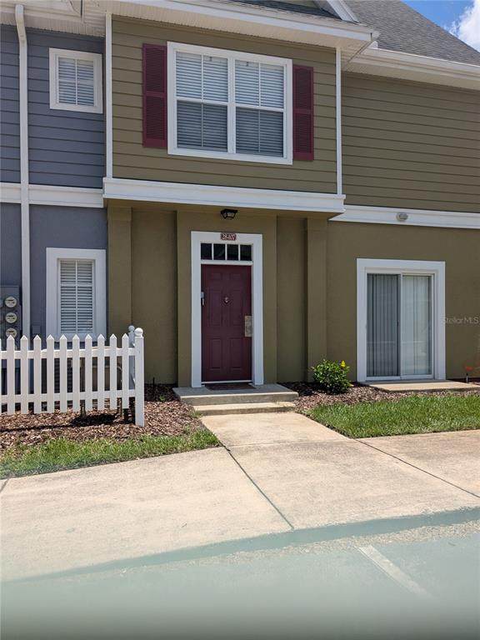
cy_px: 320
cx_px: 240
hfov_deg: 51.4
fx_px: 499
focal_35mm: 27
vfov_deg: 65.3
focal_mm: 4.38
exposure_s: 1/3891
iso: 54
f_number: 1.73
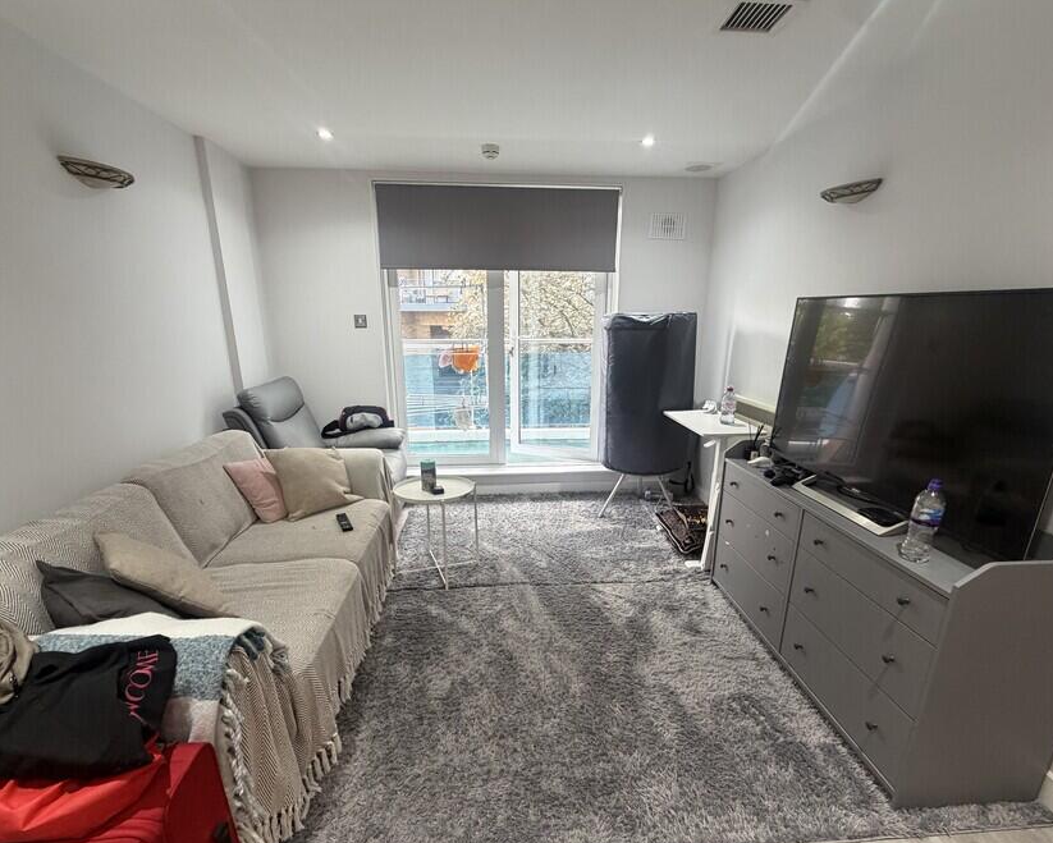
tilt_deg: -16.6
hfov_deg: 89.6
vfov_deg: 76.7
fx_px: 530
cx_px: 530
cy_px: 468
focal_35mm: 17
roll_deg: -0.6
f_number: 2.2
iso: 250
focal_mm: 2.22
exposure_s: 1/50
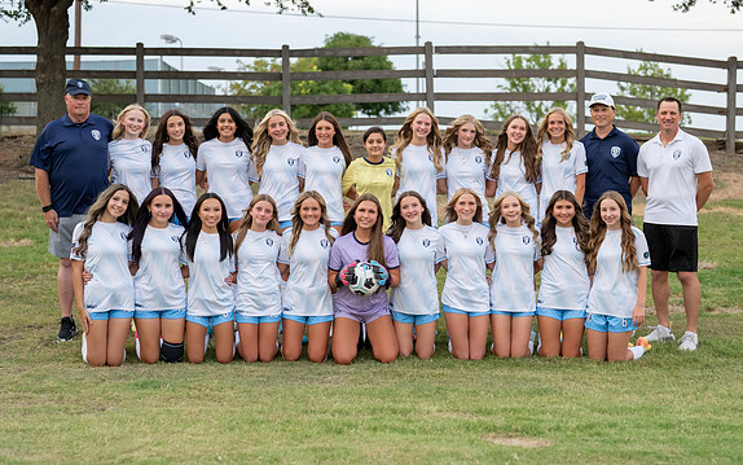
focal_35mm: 62
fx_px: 1256
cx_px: 382
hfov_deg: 33.0
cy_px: 220
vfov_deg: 21.0
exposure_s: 1/1250
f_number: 2.5
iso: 800
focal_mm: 50
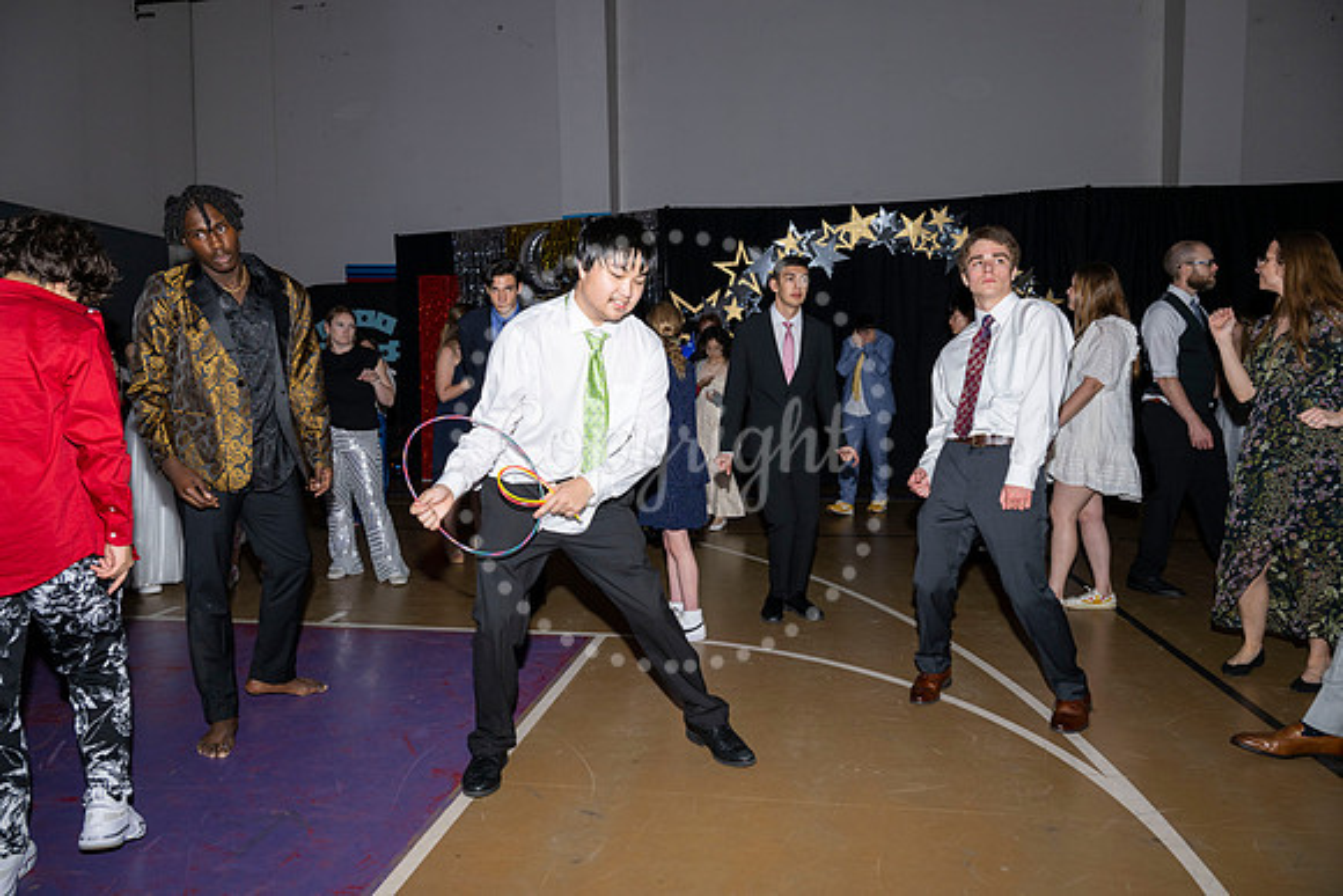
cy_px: 448
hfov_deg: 73.7
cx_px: 672
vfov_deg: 53.2
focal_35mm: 24
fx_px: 896
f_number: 5.6
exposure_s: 1/100
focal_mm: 24
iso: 320
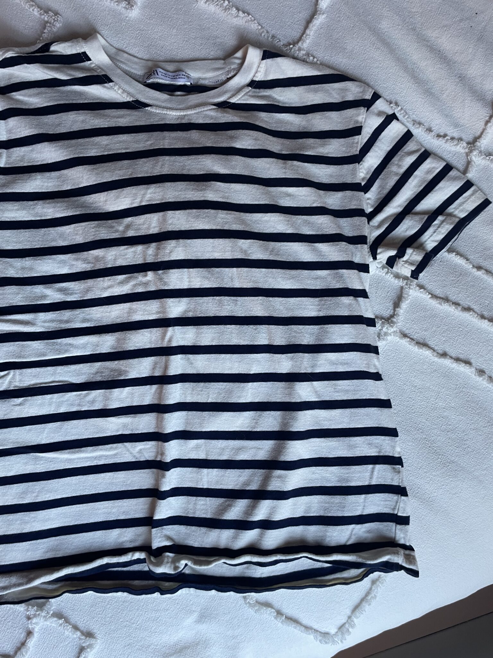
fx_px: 494
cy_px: 329
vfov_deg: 67.3
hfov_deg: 53.1
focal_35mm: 26
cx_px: 246
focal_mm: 4.2
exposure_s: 1/60
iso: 100
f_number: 1.6
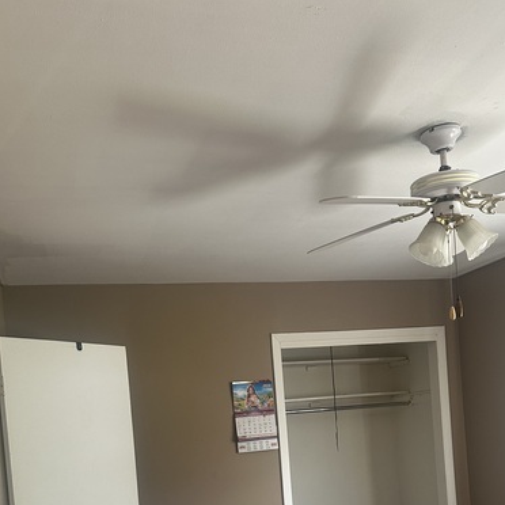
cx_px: 273
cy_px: 449
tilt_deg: -2.0
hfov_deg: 43.8
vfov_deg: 40.7
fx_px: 627
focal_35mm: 38
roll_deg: +5.5
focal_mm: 6.86
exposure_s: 1/118
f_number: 1.78
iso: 250
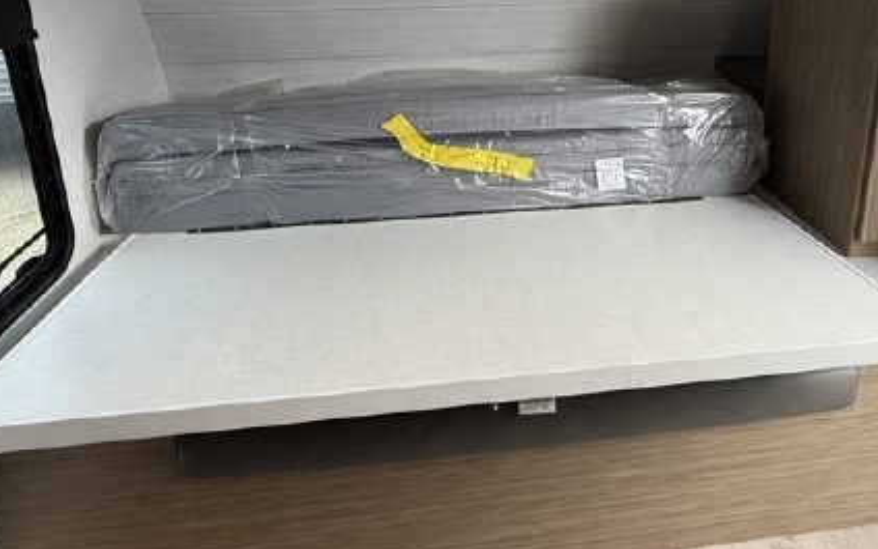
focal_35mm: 28
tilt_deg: -14.7
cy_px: 104
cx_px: 516
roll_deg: -0.4
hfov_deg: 66.0
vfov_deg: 42.4
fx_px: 670
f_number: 2.2
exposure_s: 1/99
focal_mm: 2.22
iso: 100
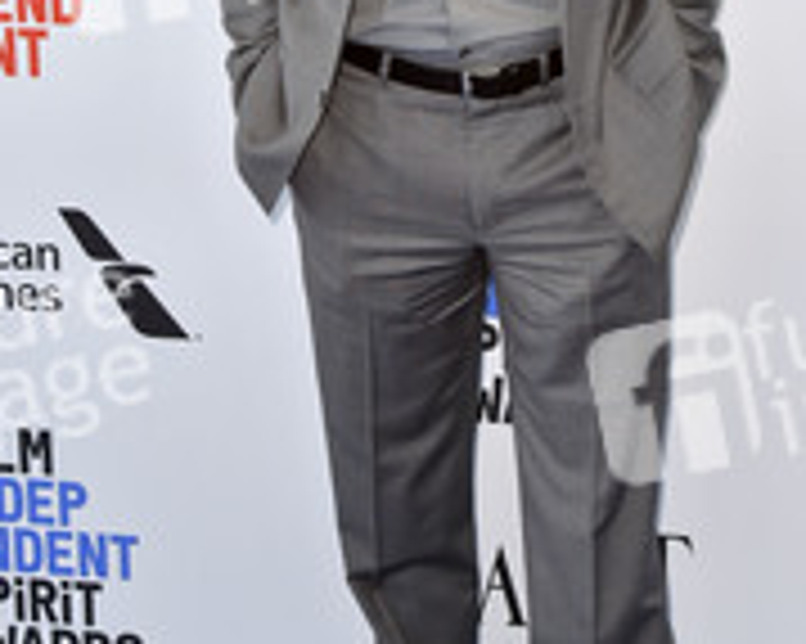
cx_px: 412
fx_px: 3505
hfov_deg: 13.1
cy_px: 153
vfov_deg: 10.5
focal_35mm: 147
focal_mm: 70
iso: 500
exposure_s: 1/320
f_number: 6.3
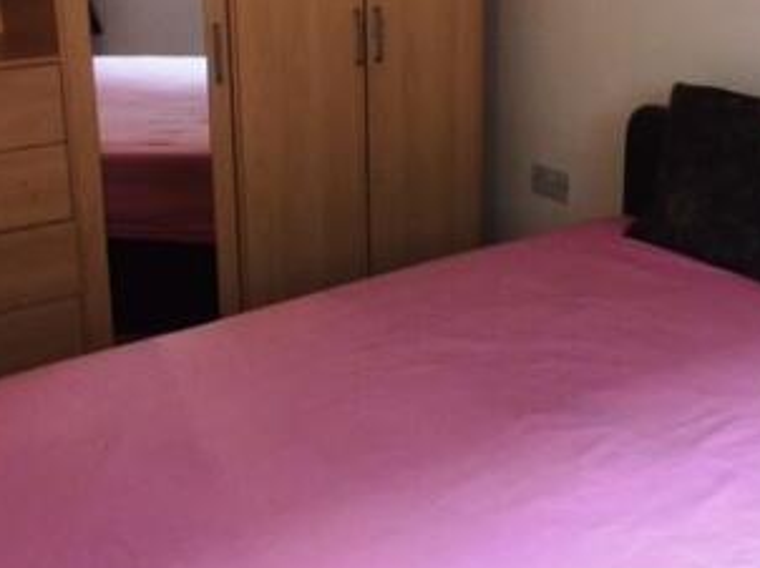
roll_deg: -0.4
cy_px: 180
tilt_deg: -16.7
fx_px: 1229
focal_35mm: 56
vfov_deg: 25.9
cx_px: 479
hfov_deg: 34.2
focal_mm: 4.15
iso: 25
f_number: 2.2
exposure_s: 1/33
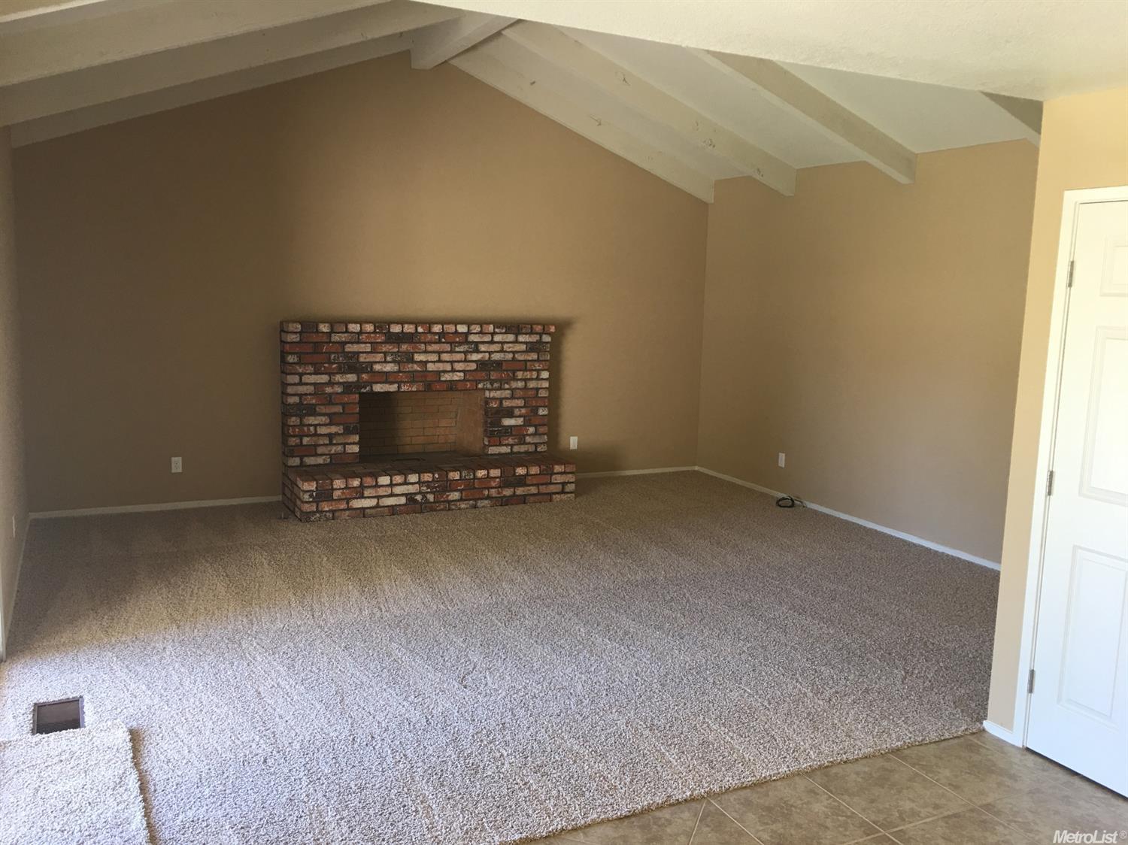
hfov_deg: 61.7
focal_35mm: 29
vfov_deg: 48.2
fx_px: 945
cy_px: 422
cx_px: 564
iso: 25
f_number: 2.2
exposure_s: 1/15
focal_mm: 4.15
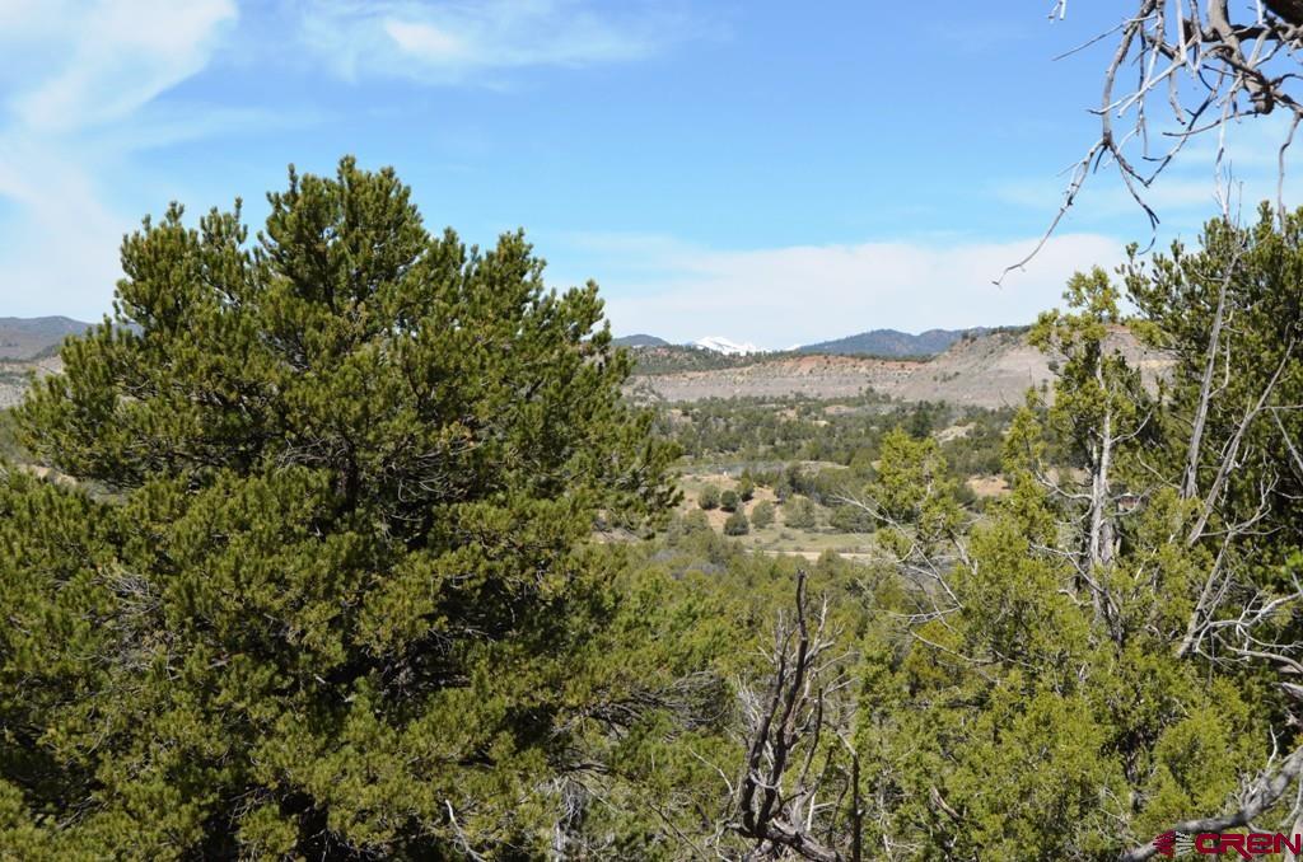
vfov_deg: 21.5
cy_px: 431
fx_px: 2275
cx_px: 652
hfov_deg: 32.0
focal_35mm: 63
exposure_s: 1/200
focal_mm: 42
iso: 100
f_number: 10
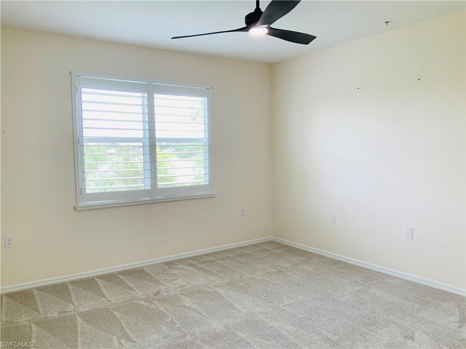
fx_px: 390
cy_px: 174
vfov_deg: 48.2
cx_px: 233
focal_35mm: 29
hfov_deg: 61.7
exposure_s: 1/120
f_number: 1.8
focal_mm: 3
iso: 50
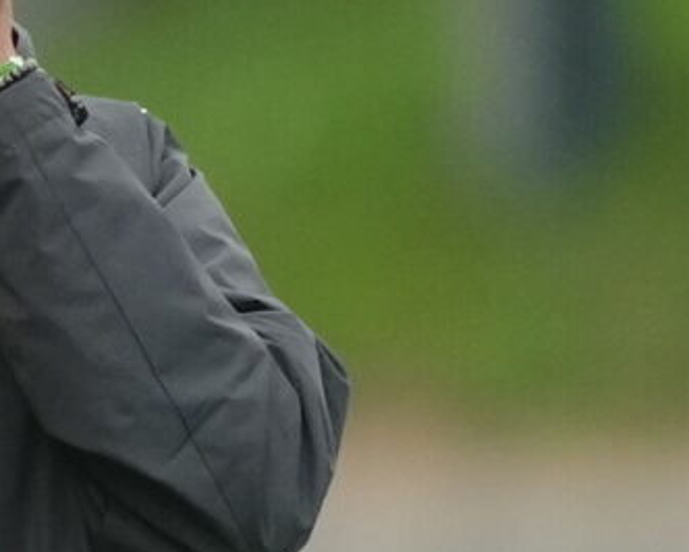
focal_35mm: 1157
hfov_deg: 1.7
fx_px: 23607
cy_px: 209
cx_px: -301
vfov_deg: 1.3
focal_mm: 400
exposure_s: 1/1600
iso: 800
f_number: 2.8
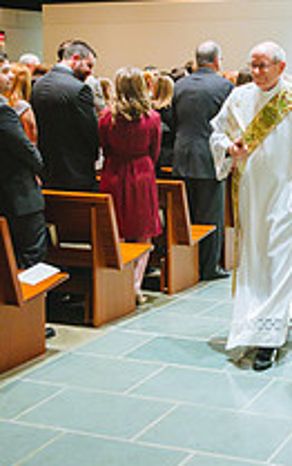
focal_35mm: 70
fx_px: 889
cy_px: 138
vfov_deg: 29.1
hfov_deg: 18.1
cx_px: 298
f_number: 2.8
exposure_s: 1/125
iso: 2500
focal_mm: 32
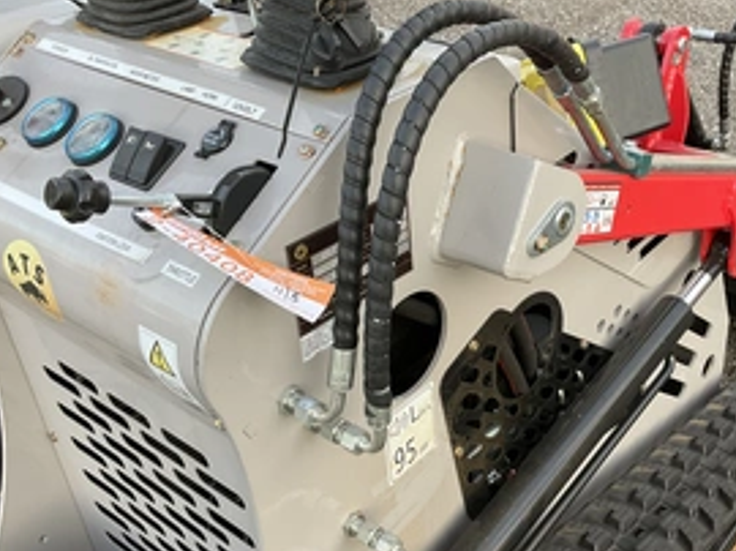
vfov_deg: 33.5
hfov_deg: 43.3
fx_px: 913
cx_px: 488
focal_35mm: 43
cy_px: 300
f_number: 1.8
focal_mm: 3
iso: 32
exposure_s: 1/122
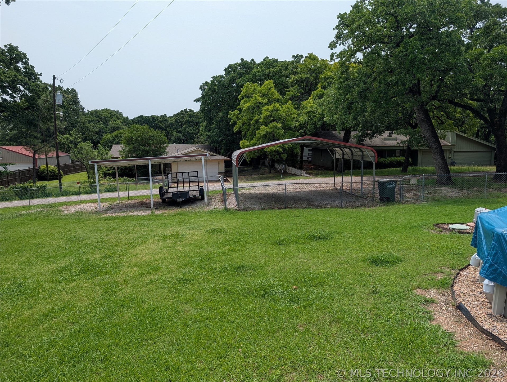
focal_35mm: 24
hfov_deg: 71.5
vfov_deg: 56.9
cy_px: 191
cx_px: 254
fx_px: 352
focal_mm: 6.9
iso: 20
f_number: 1.68
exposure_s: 1/1408
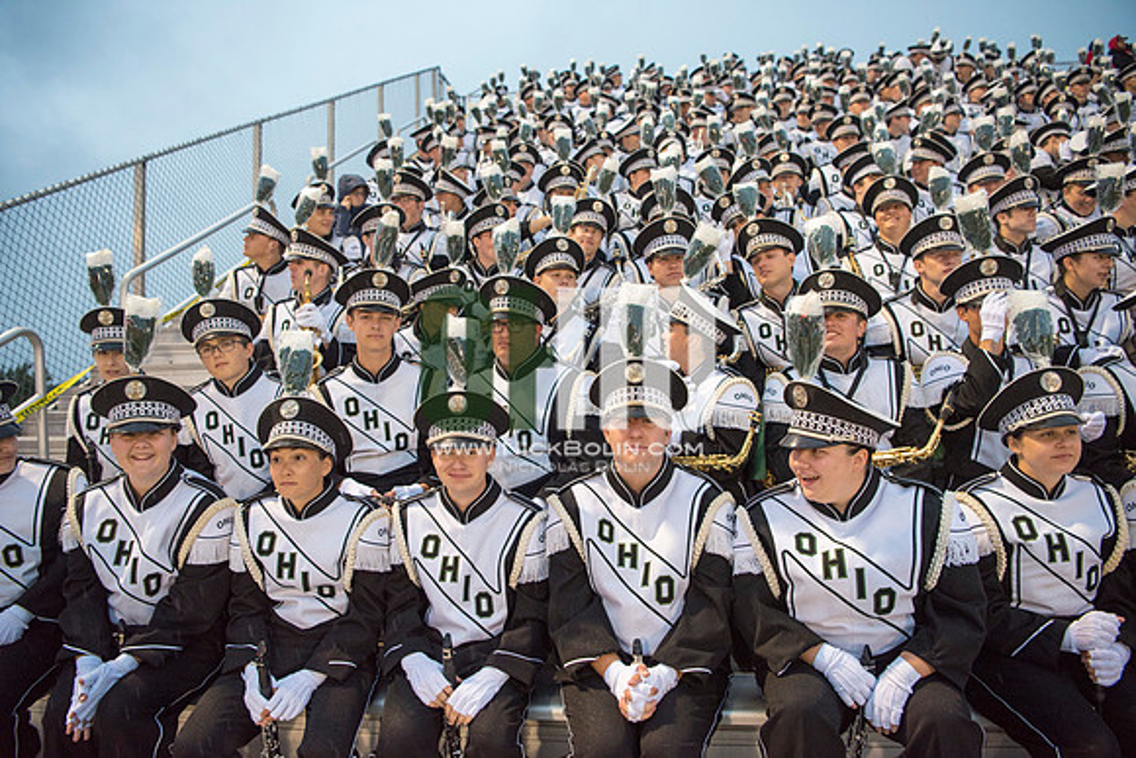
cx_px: 568
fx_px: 757
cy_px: 379
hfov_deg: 73.7
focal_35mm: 24
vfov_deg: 53.2
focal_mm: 24
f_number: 3.2
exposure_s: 1/320
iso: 2000
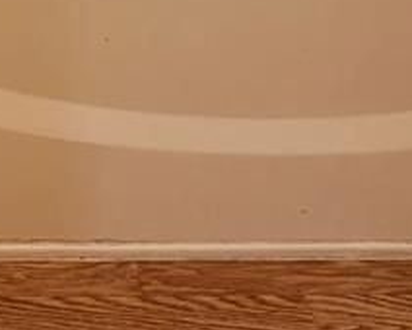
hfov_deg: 27.1
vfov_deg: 17.5
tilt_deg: -3.1
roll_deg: +1.1
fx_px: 806
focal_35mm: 66
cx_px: 2
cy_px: -309
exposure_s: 1/120
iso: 125
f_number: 2.2
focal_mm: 2.22
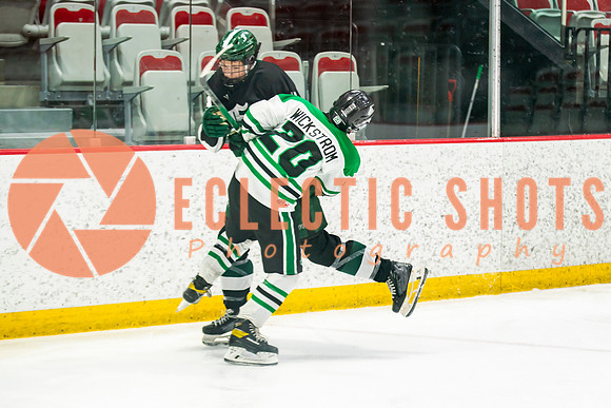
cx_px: 358
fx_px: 2580
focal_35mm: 152
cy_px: 193
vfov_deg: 9.0
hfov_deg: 13.5
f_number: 3.2
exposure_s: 1/640
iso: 800
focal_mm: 110
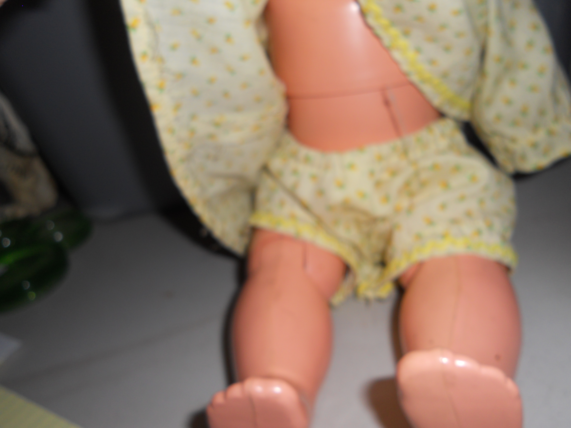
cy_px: 214
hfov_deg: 56.8
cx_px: 286
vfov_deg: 44.2
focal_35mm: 32
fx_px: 528
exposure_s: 1/25
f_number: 8.8
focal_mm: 5.8
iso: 80
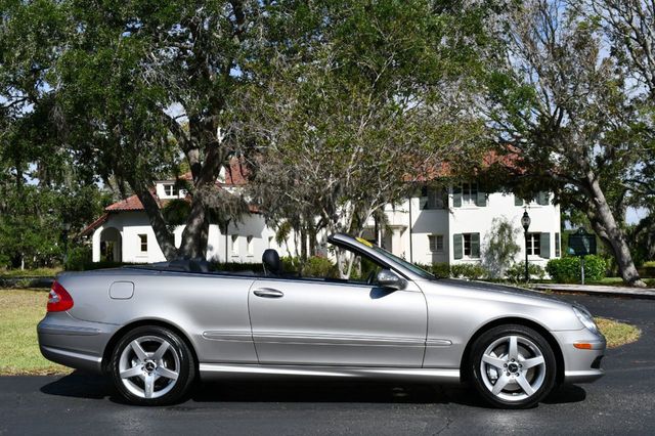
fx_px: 818
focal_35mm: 45
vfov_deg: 29.8
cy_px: 218
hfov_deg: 43.6
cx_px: 328
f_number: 9
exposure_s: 1/400
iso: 100
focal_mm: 30
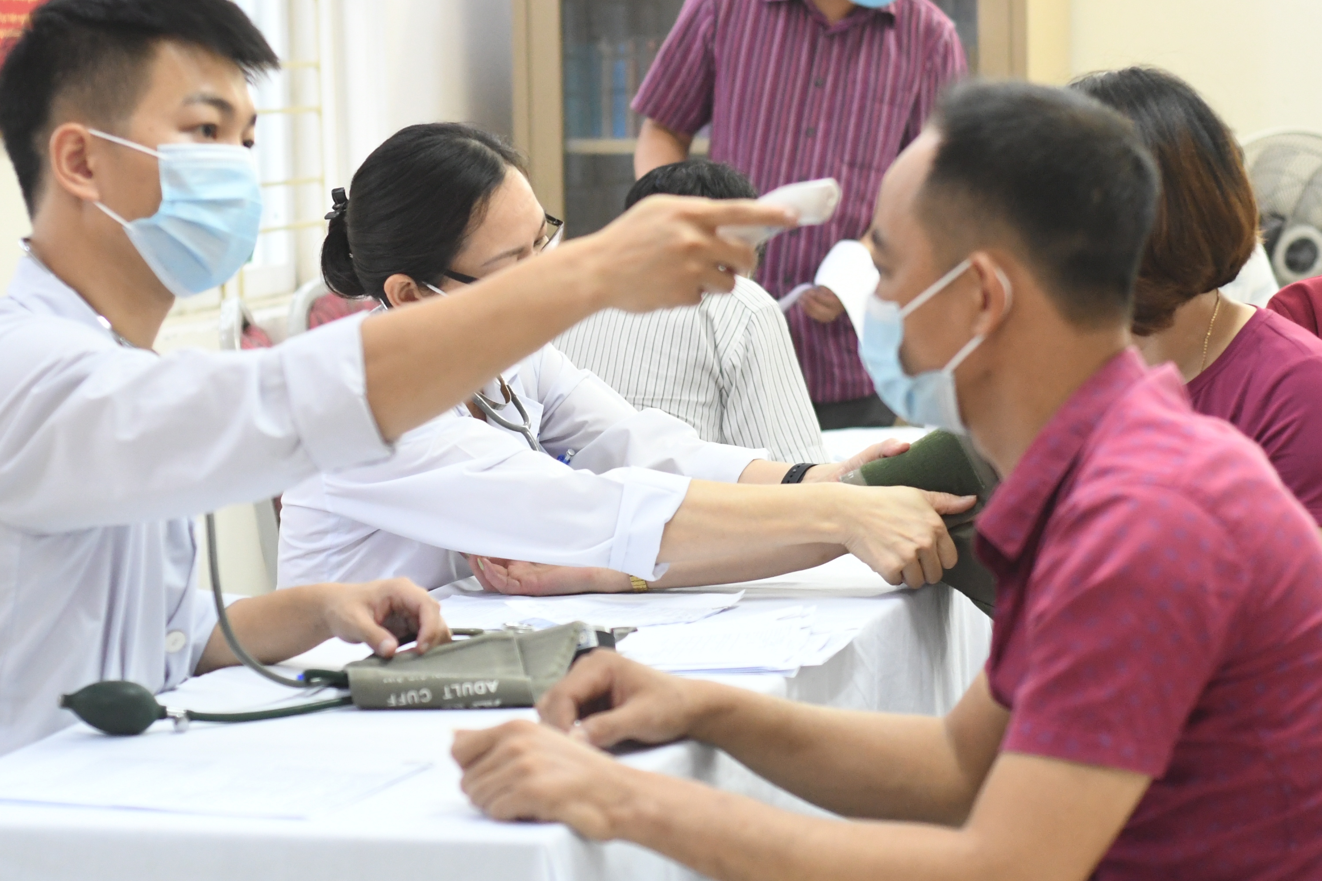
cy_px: 400
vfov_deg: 13.2
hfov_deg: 19.6
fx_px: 3819
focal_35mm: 104
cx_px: 624
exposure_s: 1/200
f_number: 2.5
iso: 2000
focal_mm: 50
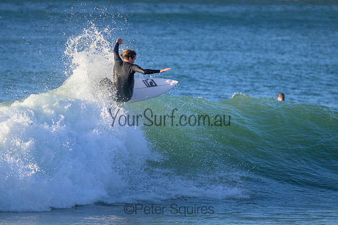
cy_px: 112
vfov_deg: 1.7
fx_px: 7513
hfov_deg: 2.6
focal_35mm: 800
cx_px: 169
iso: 4500
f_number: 11
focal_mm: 800
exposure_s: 1/2000
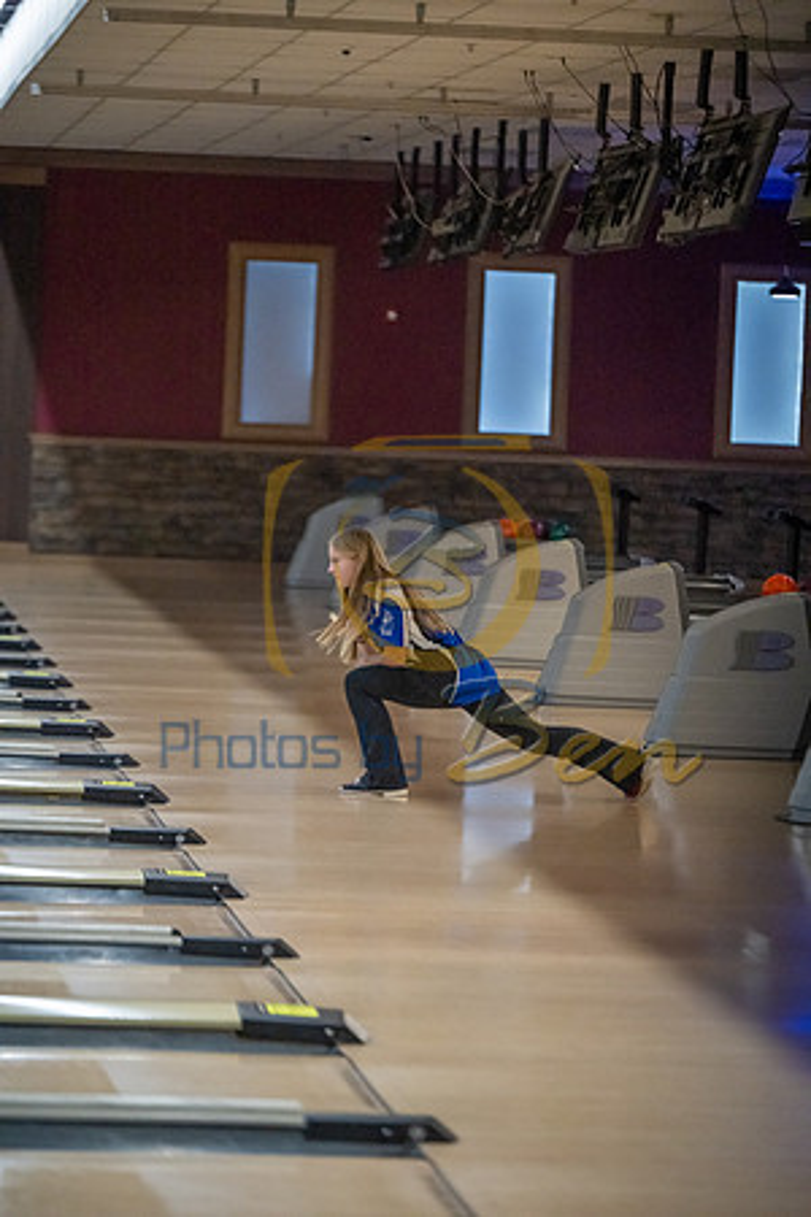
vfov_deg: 14.2
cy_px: 608
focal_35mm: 145
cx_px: 406
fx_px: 4899
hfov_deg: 9.5
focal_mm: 145
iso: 4000
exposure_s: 1/1000
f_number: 2.8
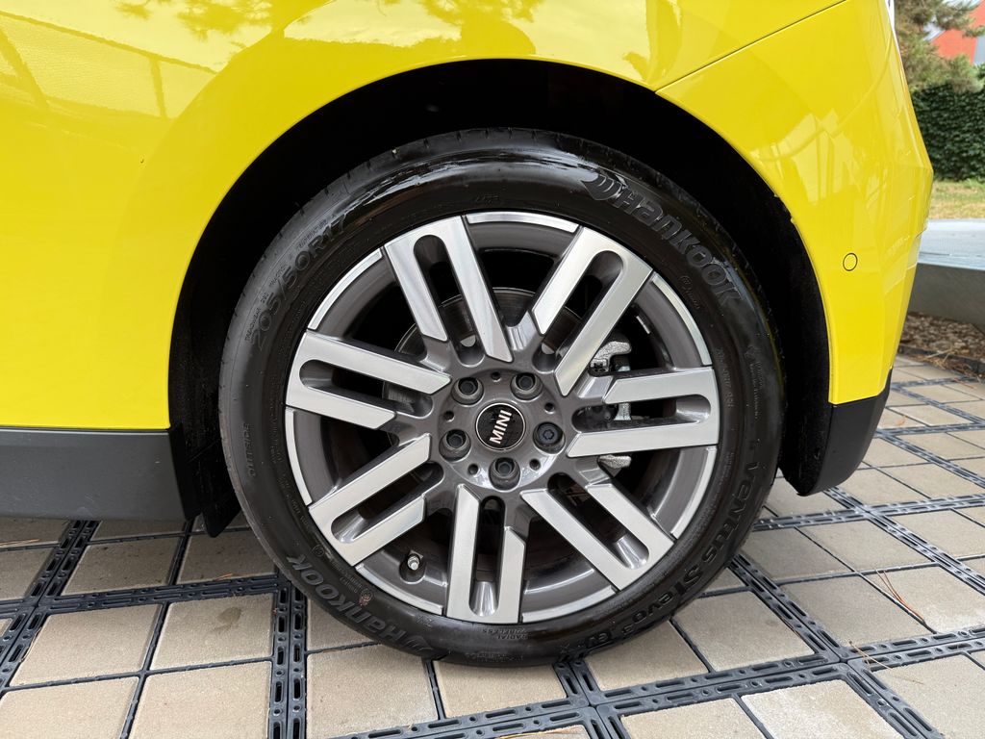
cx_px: 492
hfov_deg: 71.6
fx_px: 683
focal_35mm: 24
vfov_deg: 56.8
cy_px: 370
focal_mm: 6.76
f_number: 1.78
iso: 64
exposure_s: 1/255
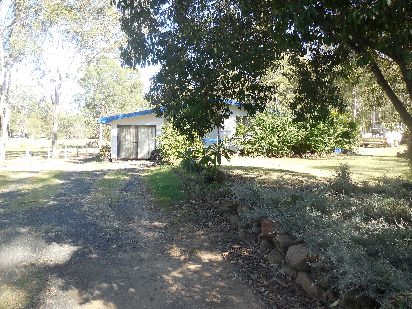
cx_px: 206
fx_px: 298
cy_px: 154
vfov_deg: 54.9
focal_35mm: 25
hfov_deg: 69.4
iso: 125
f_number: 3.1
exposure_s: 1/200
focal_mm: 4.5
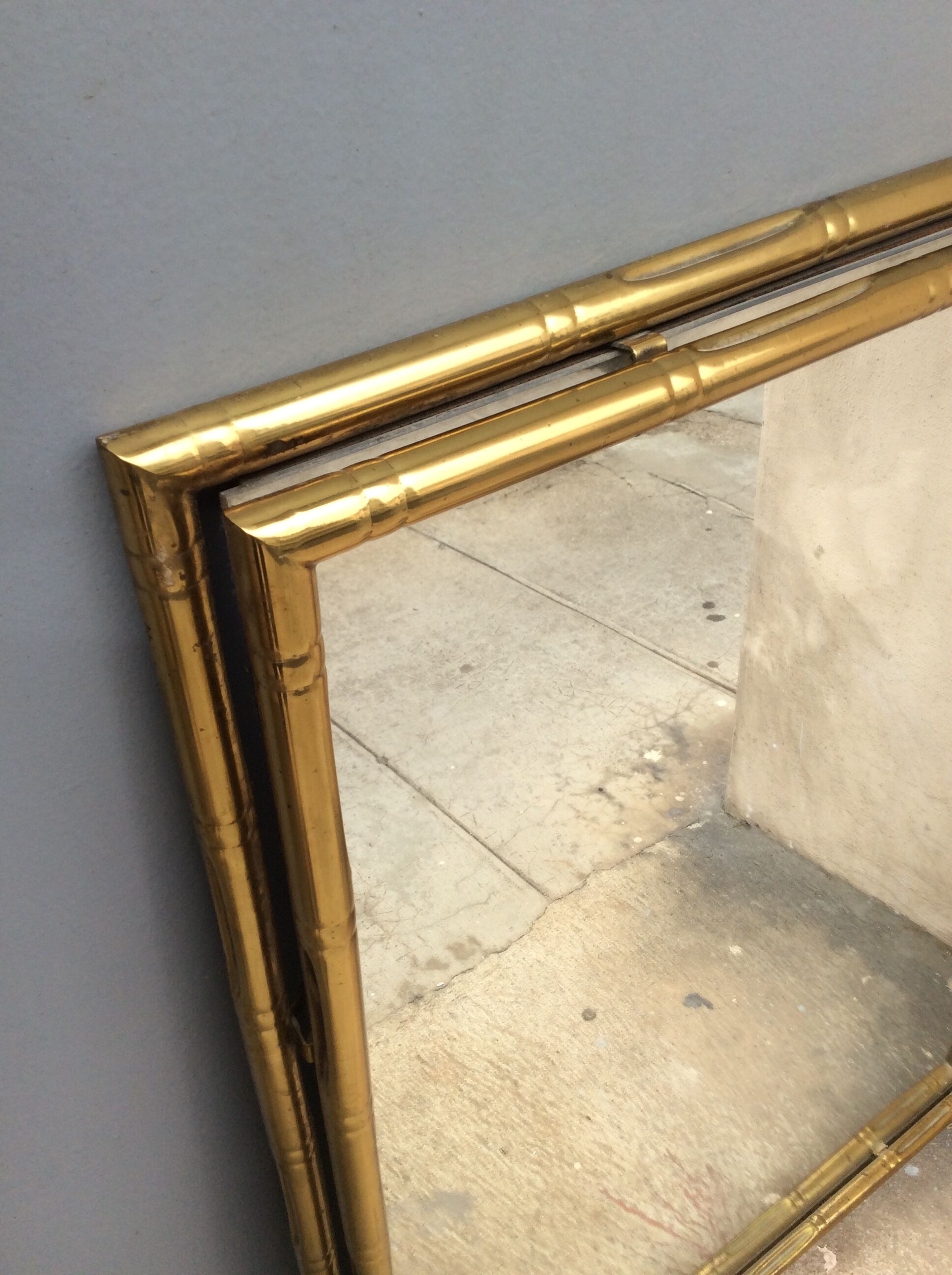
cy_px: 638
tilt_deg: -44.0
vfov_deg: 56.9
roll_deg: -3.4
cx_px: 476
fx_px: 1177
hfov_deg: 44.1
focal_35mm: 32
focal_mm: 3.3
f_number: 2.4
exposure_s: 1/384
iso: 32
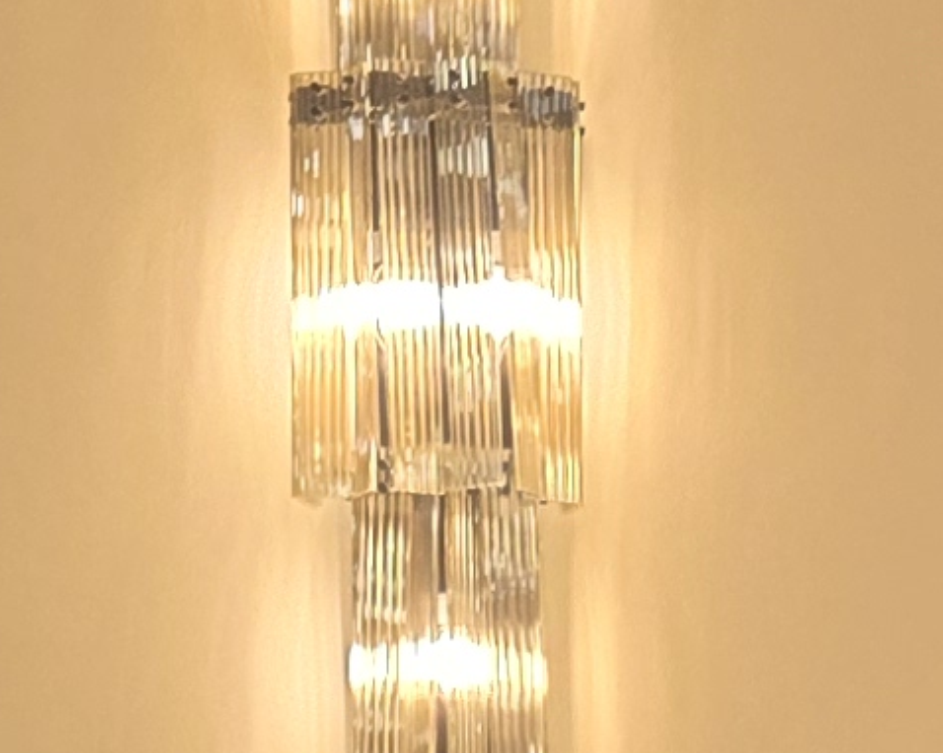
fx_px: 5245
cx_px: 1154
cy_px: 2068
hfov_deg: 10.1
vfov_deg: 7.4
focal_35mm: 188
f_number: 1.8
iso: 125
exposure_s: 1/120
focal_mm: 5.4
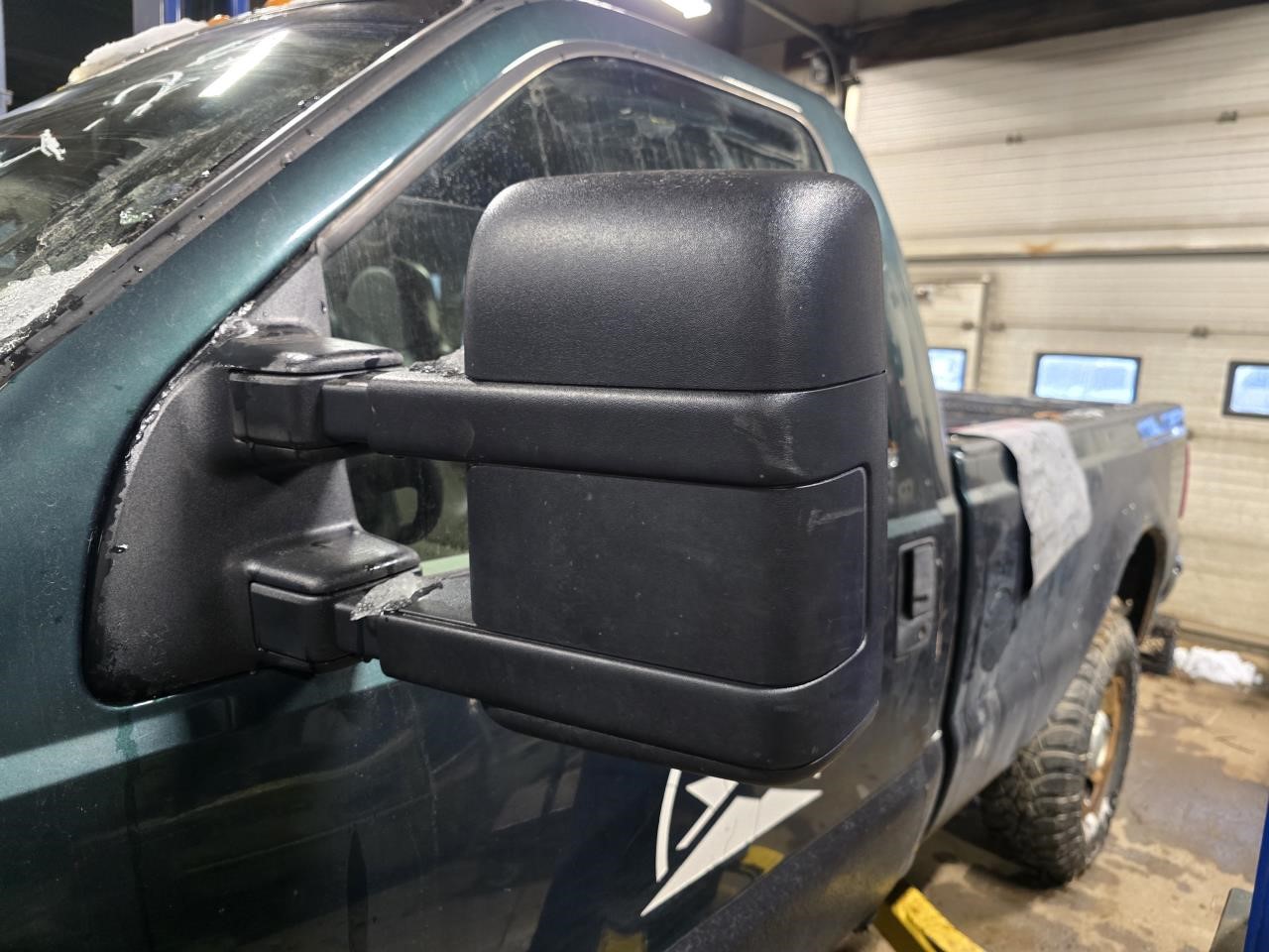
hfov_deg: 73.9
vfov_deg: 58.9
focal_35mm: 23
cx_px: 634
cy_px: 476
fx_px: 843
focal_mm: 6.3
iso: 800
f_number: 1.7
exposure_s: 1/60
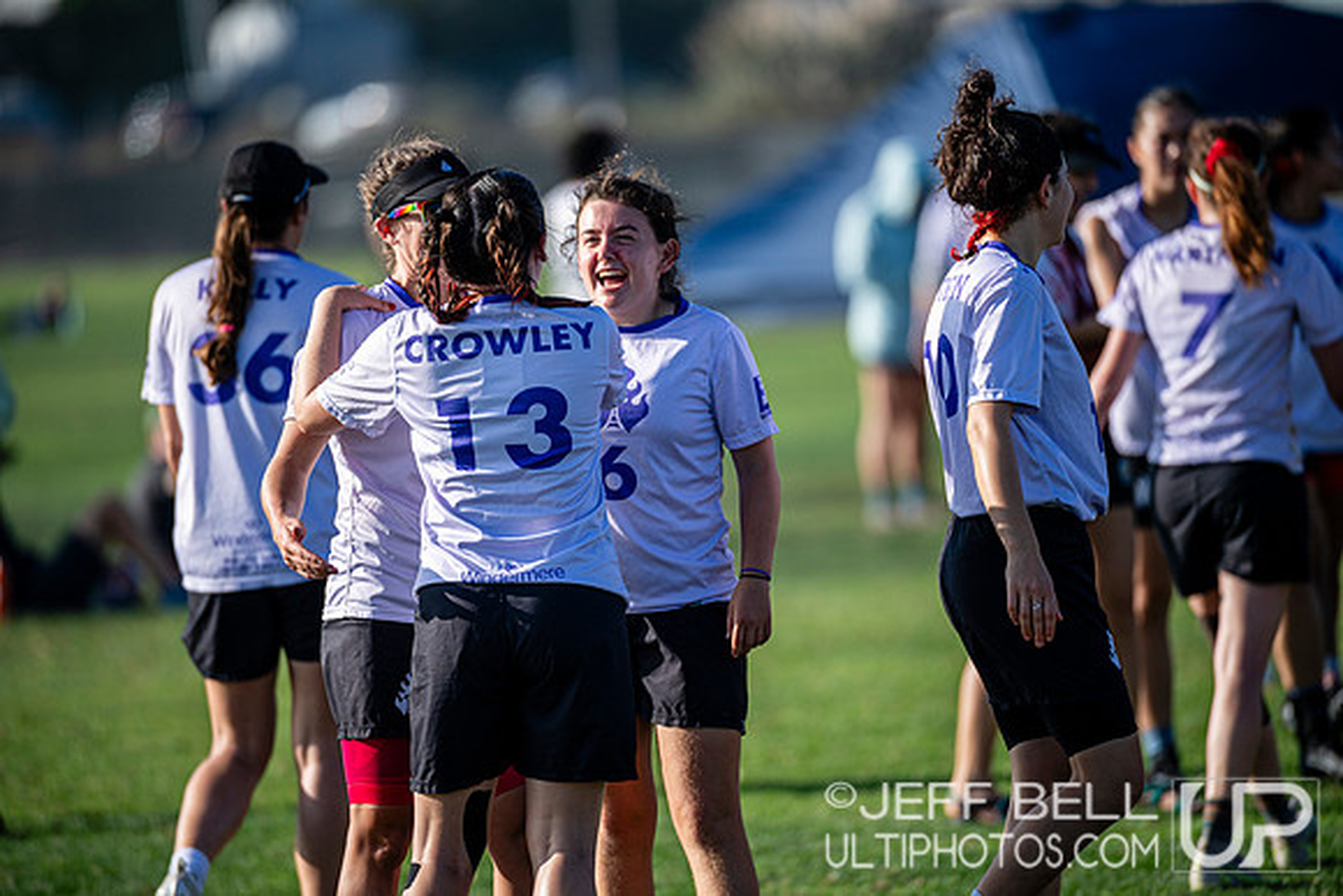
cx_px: 672
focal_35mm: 300
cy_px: 448
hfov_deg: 6.9
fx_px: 11194
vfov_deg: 4.6
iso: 180
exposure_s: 1/2500
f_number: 3.2
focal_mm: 300
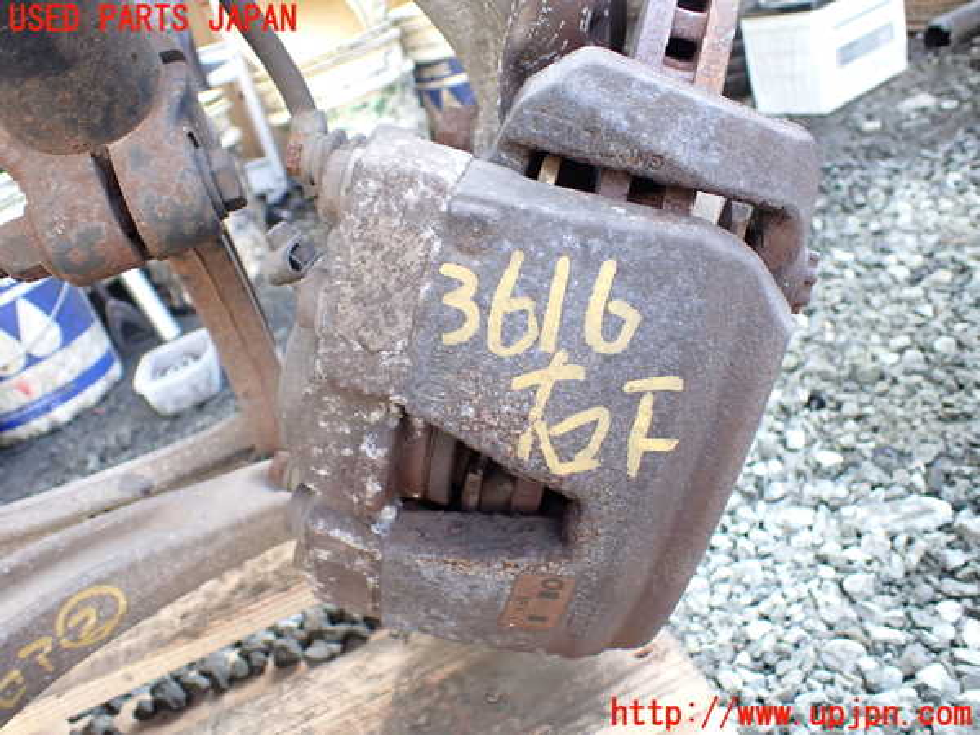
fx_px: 849
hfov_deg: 60.0
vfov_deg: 46.8
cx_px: 490
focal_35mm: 30
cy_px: 368
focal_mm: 5.4
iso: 200
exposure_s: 1/125
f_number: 2.3
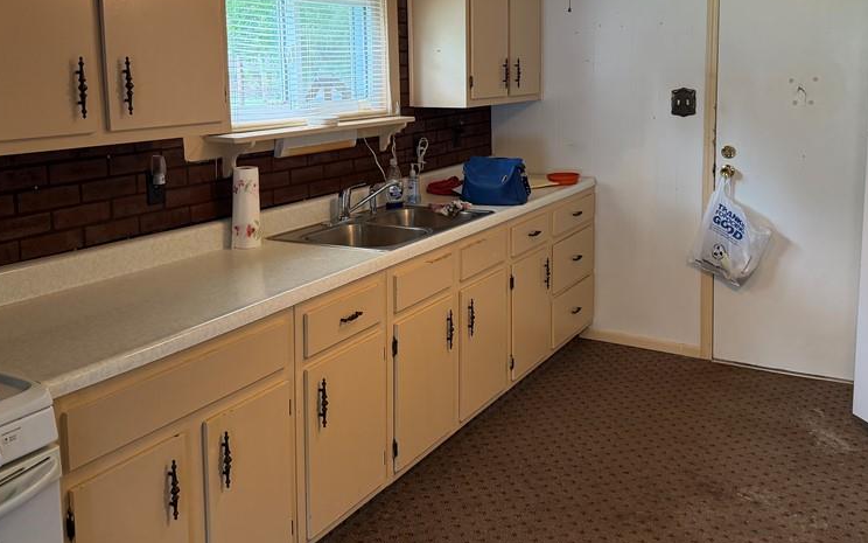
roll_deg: +0.5
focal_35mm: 35
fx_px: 828
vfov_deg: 35.9
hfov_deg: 55.3
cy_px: 175
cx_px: 470
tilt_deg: -6.3
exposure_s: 1/60
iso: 200
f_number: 1.78
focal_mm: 6.76
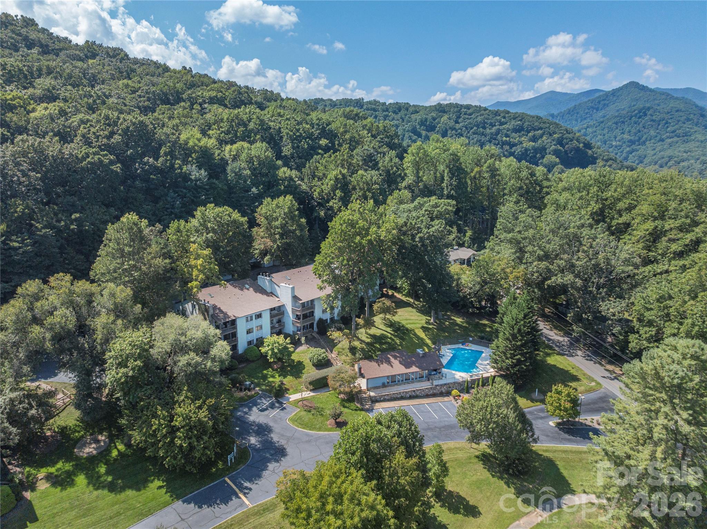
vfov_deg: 56.8
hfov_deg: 71.6
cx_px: 354
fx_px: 490
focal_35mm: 24
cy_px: 264
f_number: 2.8
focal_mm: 12.29
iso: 400
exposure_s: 1/5000
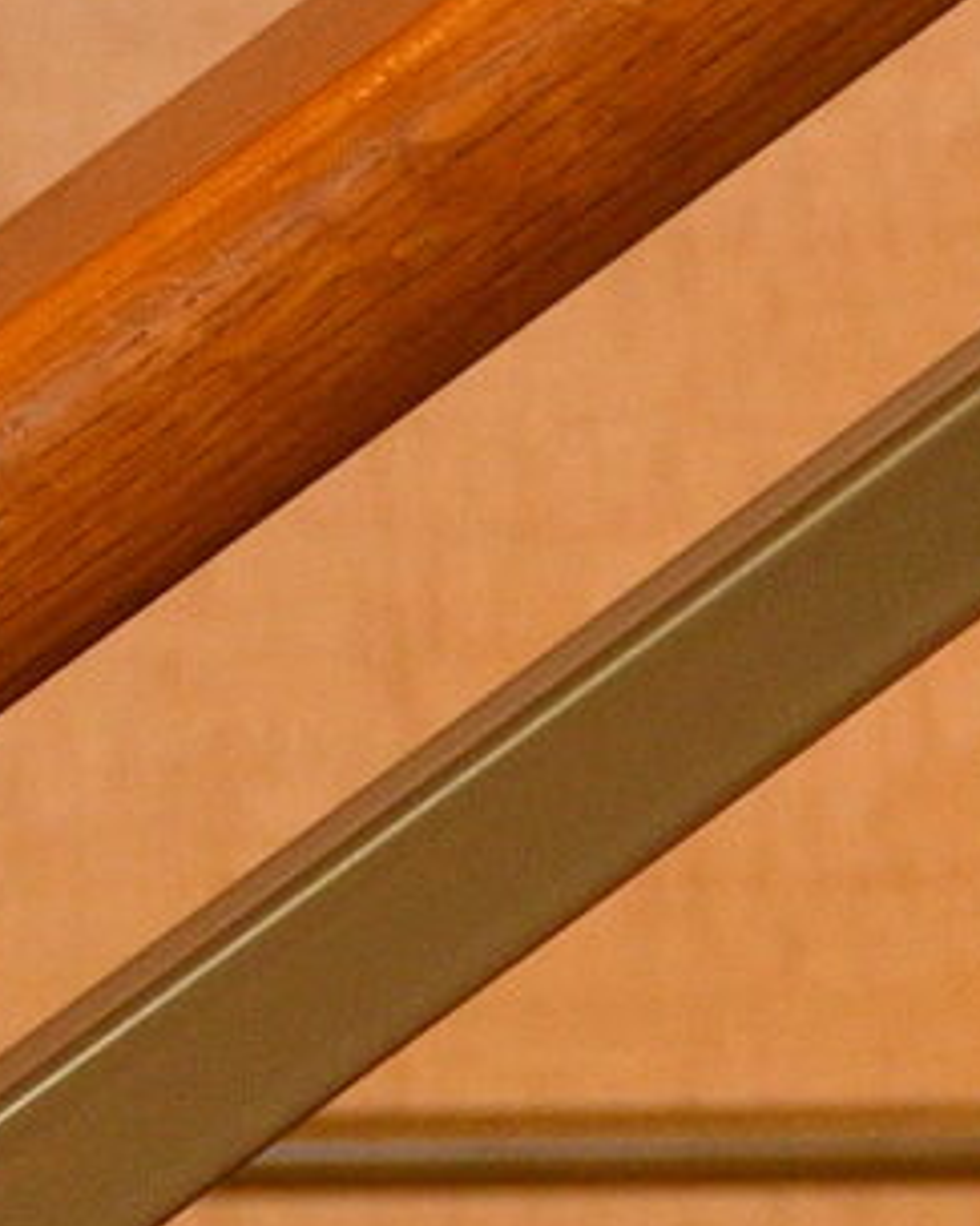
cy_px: 2815
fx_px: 20168
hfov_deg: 2.8
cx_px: 1746
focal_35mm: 556
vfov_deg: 3.4
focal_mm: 50
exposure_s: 1/60
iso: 640
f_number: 5.6
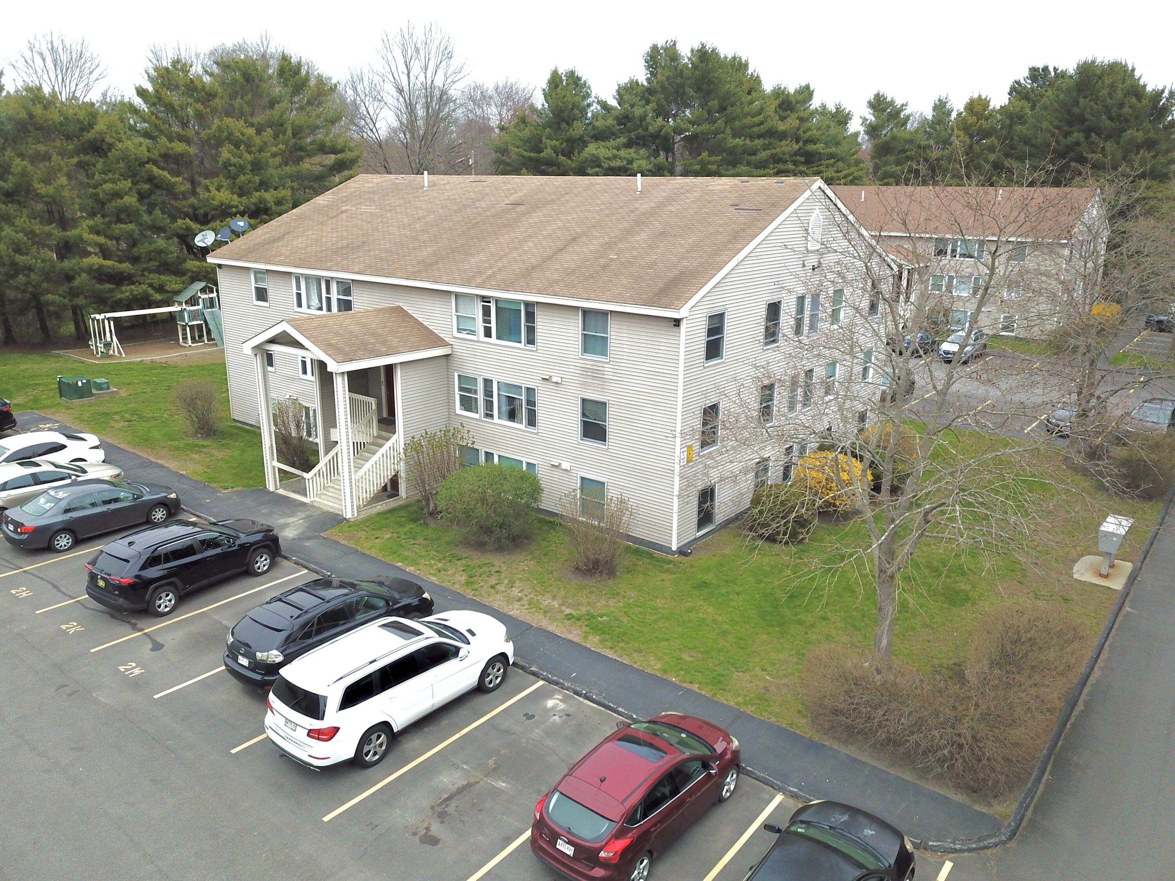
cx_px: 588
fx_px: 883
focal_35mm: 26
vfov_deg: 53.1
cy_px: 440
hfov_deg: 67.3
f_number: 2.2
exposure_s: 1/2000
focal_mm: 4.73
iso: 200
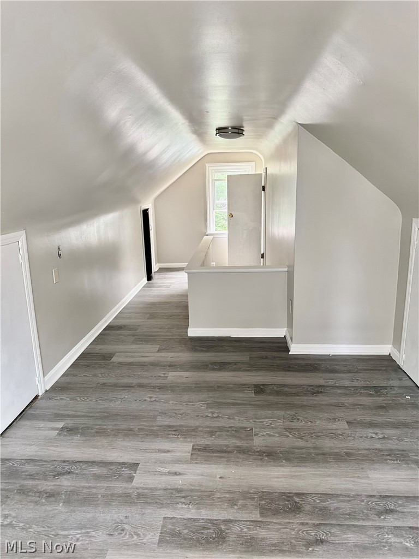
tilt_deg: -13.1
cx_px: 210
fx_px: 387
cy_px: 280
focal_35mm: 24
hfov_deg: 56.8
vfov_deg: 71.6
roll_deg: +1.6
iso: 250
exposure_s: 1/120
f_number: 1.78
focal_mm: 6.76
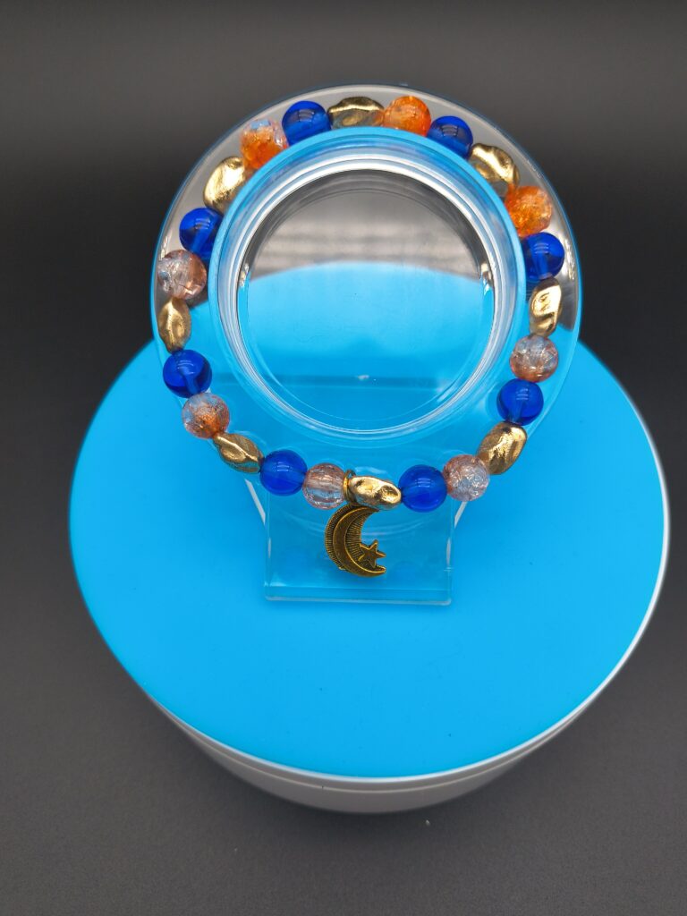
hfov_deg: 54.9
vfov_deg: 69.4
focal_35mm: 25
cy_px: 458
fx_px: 662
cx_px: 344
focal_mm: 4.68
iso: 682
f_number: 1.7
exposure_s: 1/120
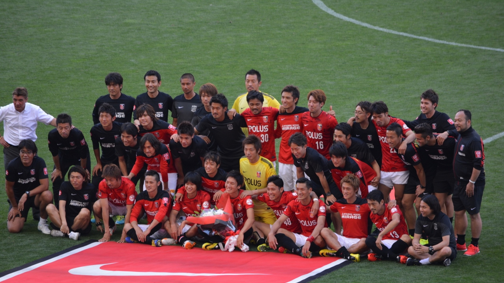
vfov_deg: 3.2
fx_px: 5051
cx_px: 252
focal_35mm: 378
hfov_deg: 5.7
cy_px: 168
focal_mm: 240
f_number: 5.3
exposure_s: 1/250
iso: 560
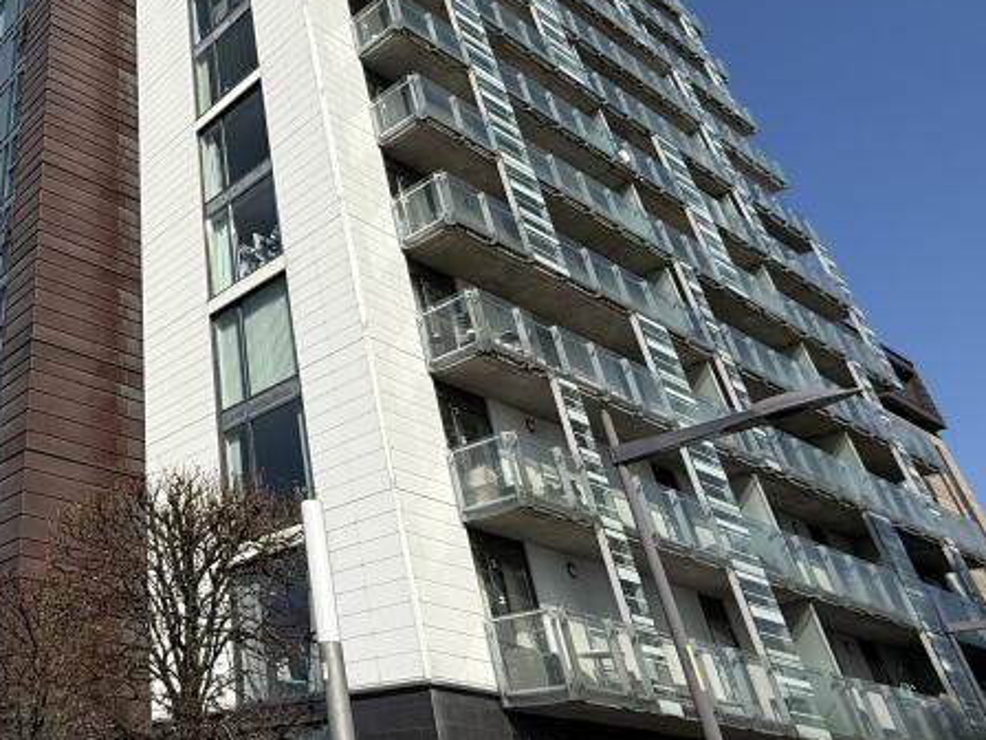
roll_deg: -2.4
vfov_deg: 43.3
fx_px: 911
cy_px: 220
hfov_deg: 49.8
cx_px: 79
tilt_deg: +34.5
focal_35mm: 32
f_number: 2.2
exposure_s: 1/3663
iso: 50
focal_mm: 2.22
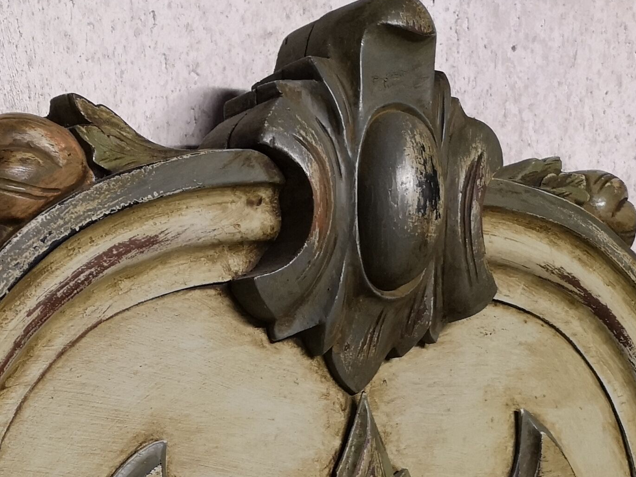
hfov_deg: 25.1
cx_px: -67
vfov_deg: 19.3
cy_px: 564
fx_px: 1323
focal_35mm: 72
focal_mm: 5.58
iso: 250
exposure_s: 1/33.3
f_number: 1.8
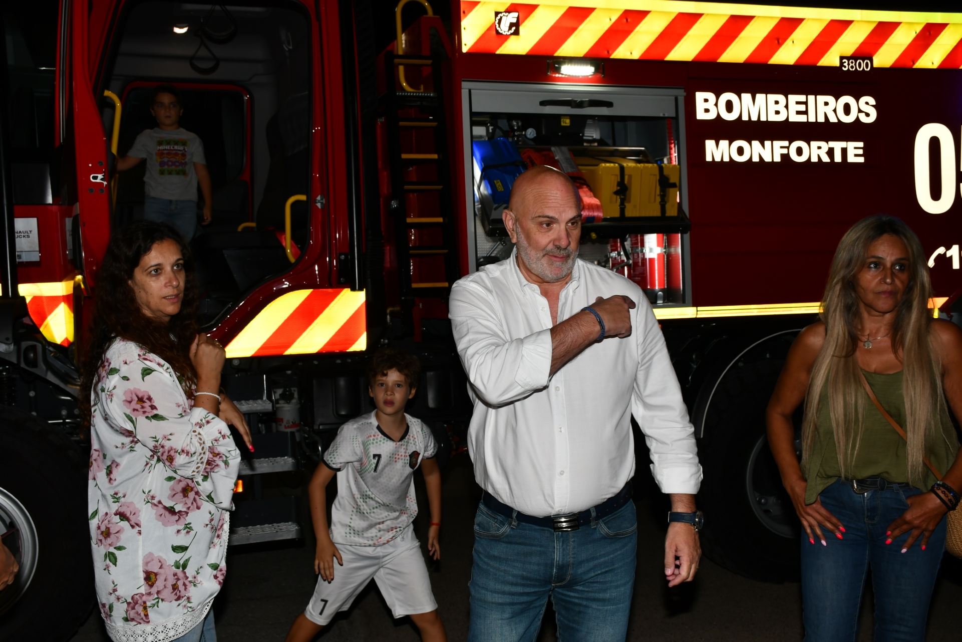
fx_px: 1042
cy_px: 321
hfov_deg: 49.6
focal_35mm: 39
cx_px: 481
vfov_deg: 34.2
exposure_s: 1/60
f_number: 6.3
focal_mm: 26
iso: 200
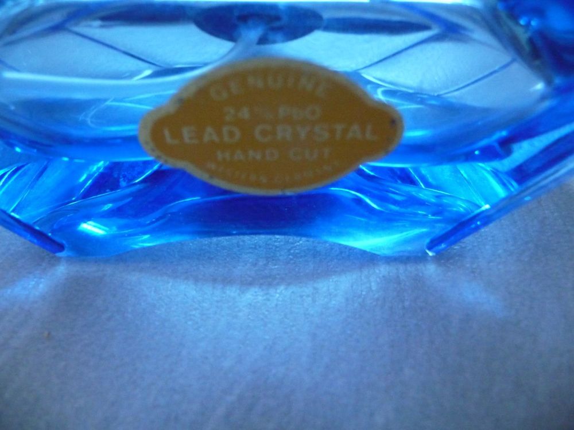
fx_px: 464
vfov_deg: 49.7
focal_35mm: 28
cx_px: 287
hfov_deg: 63.4
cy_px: 215
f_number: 3.3
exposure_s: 1/30
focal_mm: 4.7
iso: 800
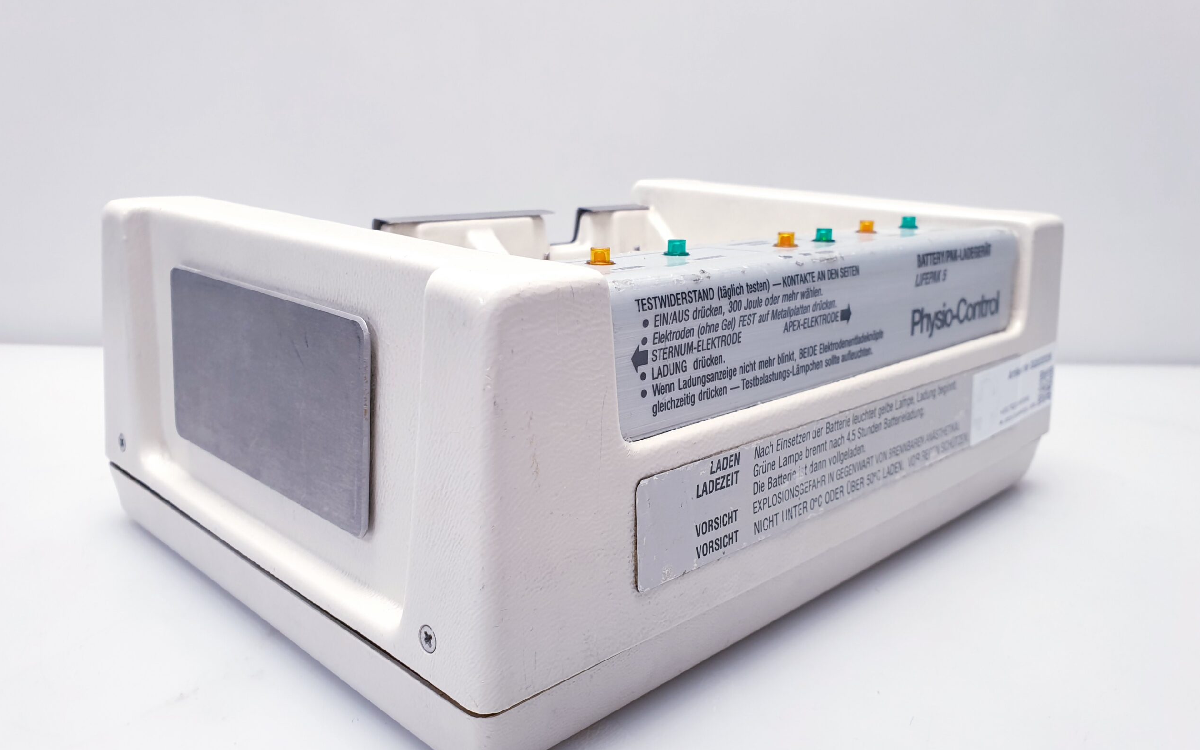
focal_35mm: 28
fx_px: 916
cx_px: 593
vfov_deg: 44.4
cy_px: 426
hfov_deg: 66.5
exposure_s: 1/50
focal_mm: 4.3
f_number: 2.4
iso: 80
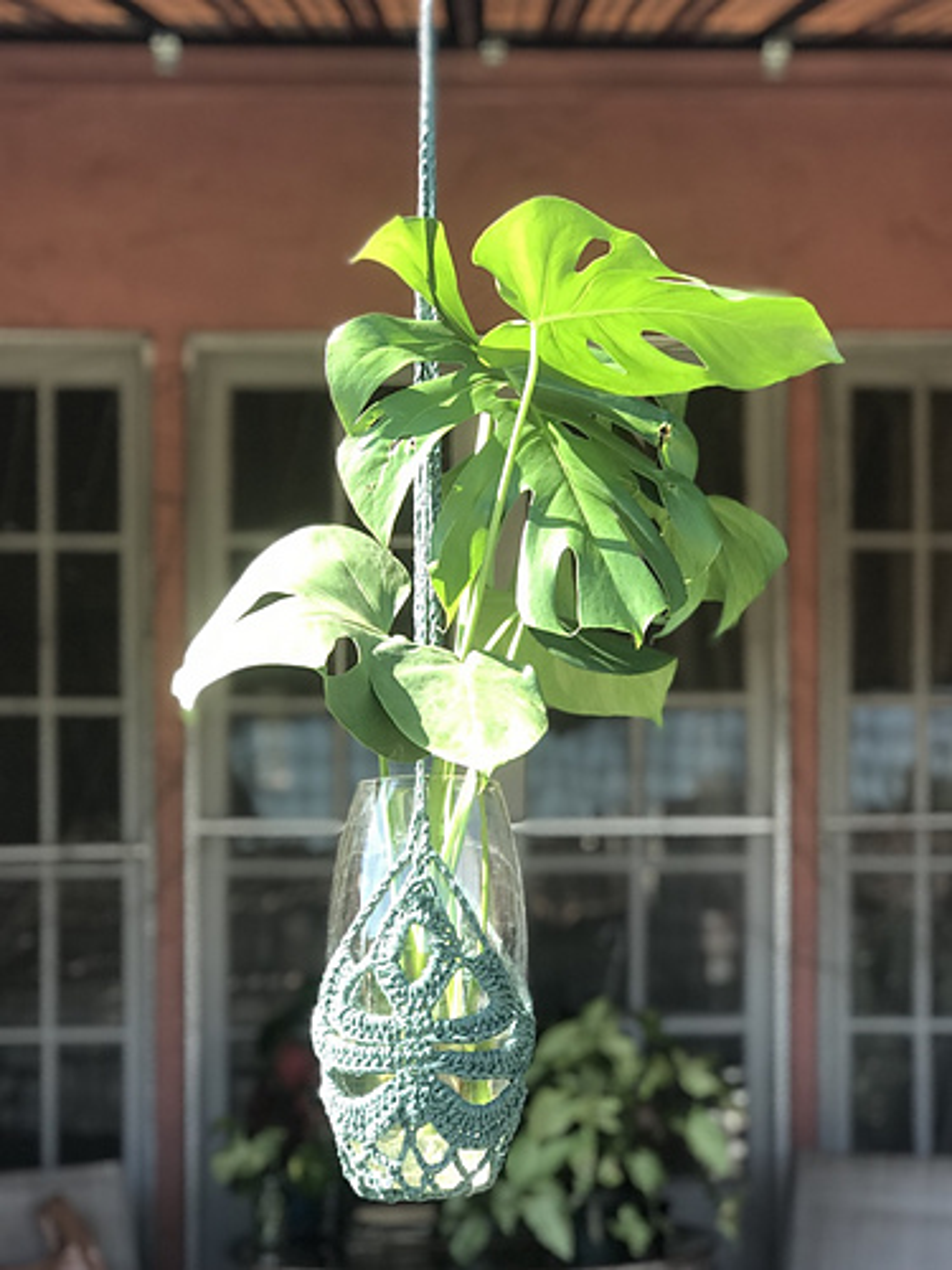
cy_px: 635
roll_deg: -0.1
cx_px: 476
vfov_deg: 33.8
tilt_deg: +8.7
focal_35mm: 57
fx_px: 2090
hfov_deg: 25.7
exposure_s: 1/120
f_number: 2.8
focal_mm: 6.6
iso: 32
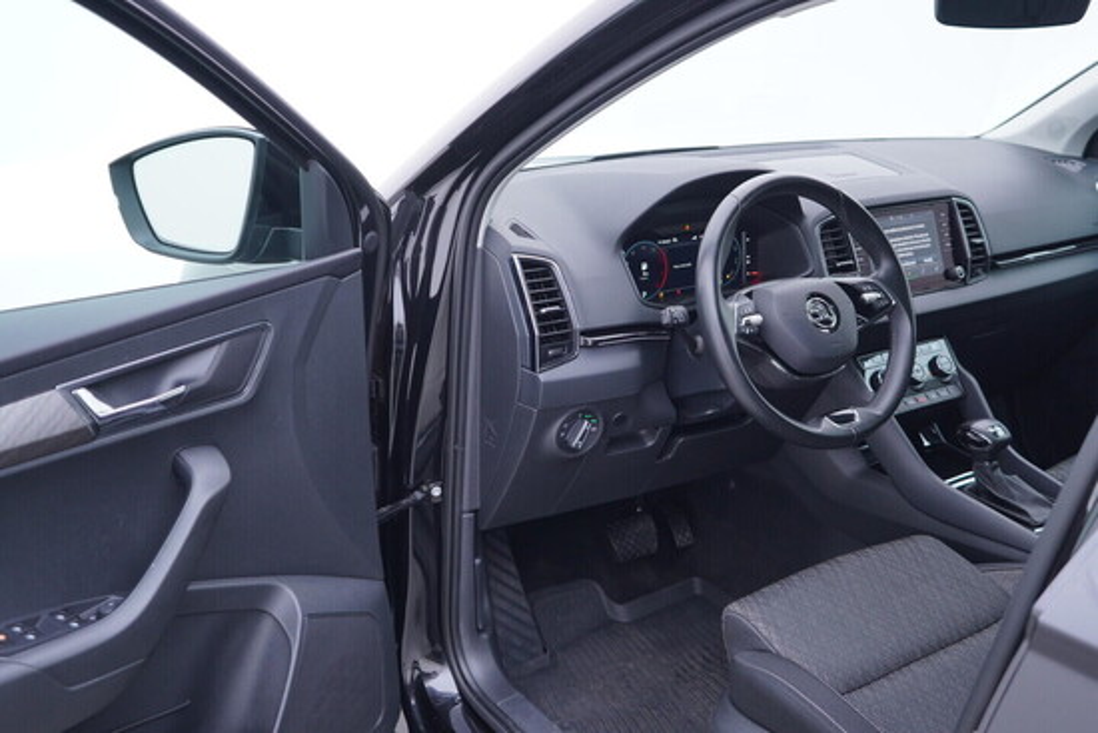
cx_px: 549
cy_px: 366
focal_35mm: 36
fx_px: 1098
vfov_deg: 36.9
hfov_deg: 53.1
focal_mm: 24
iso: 200
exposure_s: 1/40
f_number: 2.8
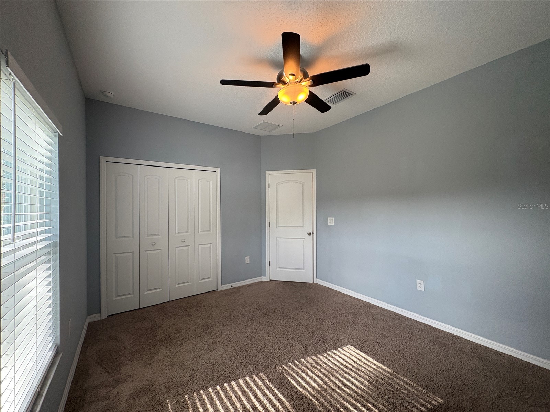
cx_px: 275
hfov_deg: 102.1
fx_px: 222
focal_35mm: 14
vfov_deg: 85.7
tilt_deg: +1.2
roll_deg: +1.3
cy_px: 206
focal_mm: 2.22
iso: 100
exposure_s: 1/120
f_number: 2.2
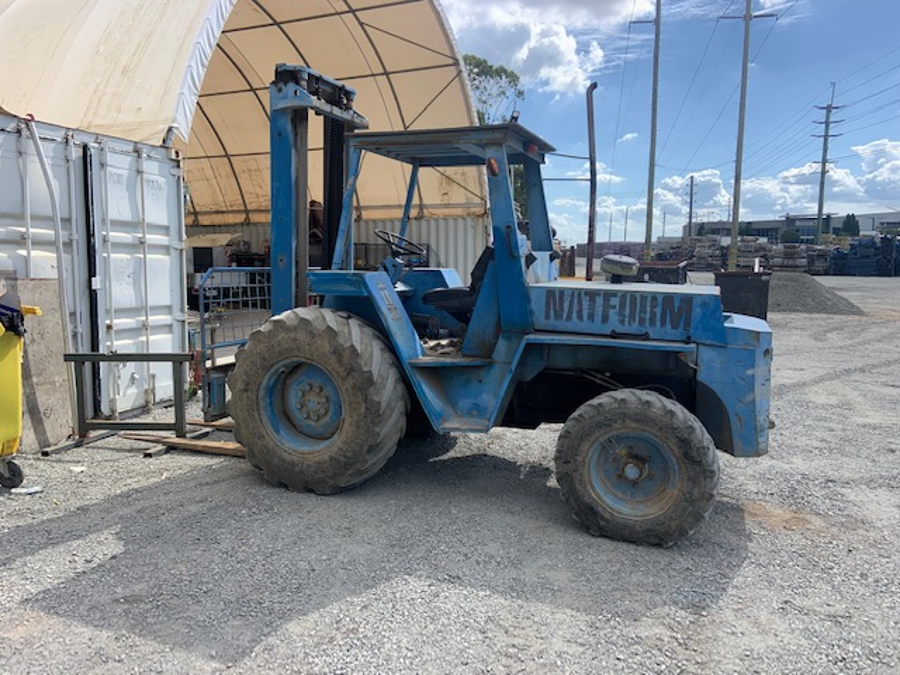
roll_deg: +0.4
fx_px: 676
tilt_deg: -5.6
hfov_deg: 67.3
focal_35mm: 26
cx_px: 450
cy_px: 338
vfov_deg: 53.1
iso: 25
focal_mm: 4.25
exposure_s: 1/1812
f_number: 1.8
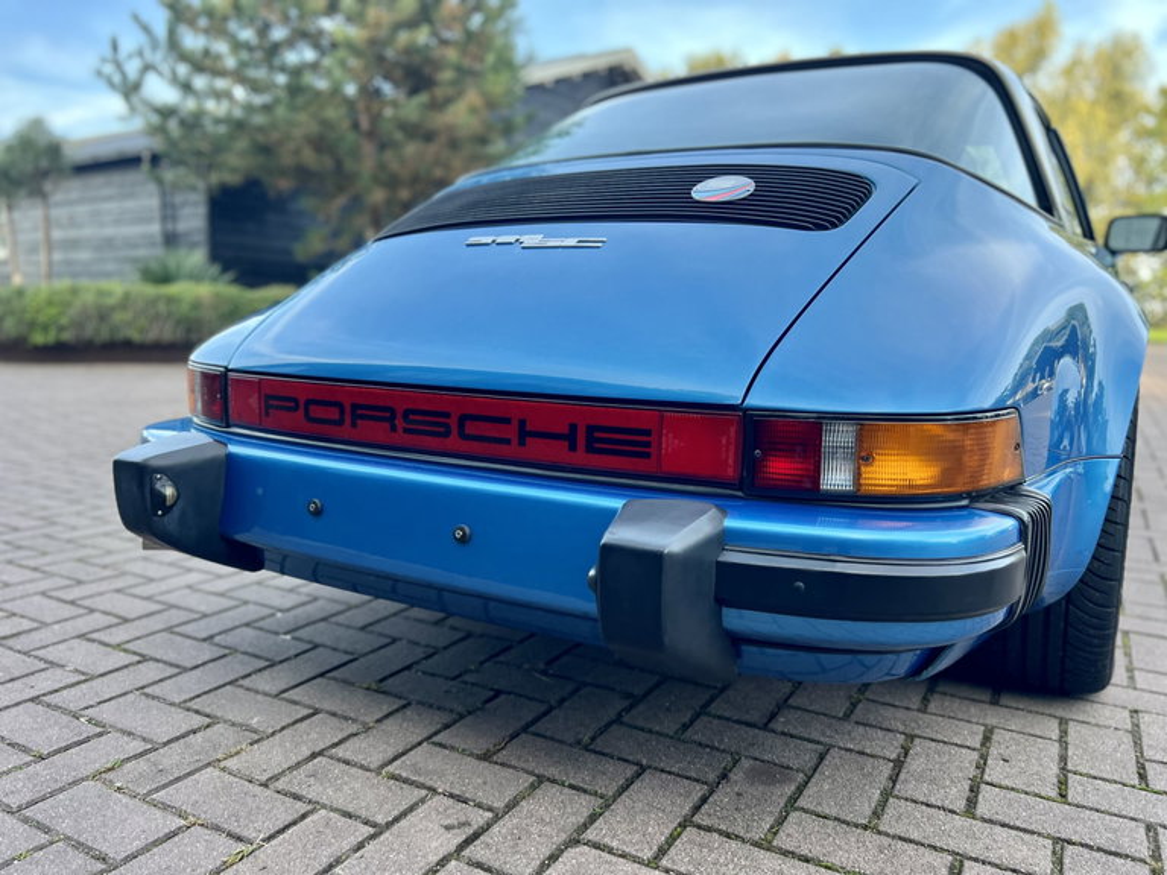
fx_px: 877
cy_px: 438
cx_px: 584
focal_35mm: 26
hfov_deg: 67.3
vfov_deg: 53.1
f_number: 1.5
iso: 50
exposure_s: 1/307
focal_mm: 5.7
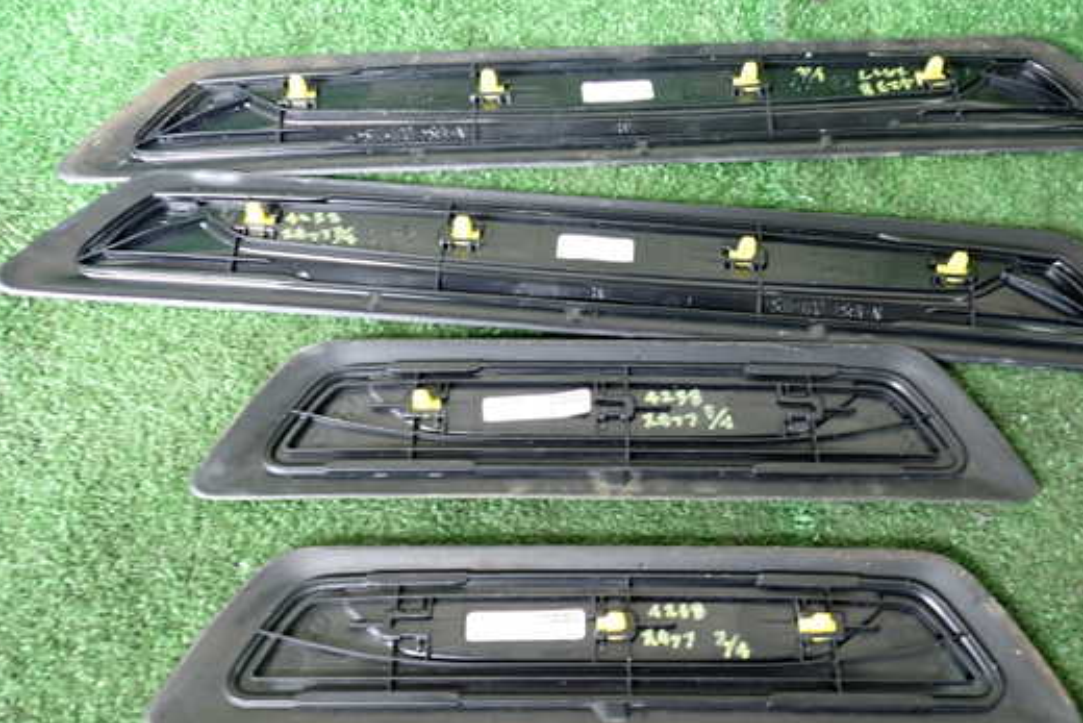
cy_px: 398
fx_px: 1083
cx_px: 591
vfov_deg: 36.9
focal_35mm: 36
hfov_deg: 53.0
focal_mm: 5.4
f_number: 2.3
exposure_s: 1/30
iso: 200
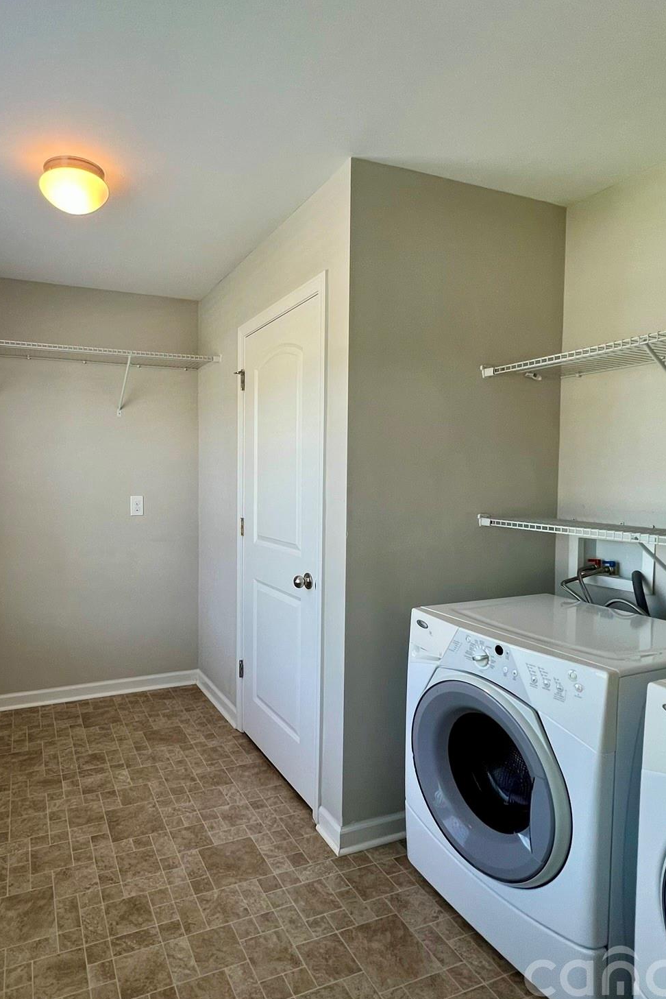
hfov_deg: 63.3
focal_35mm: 19
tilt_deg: -4.2
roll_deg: +0.2
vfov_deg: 86.9
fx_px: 527
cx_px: 235
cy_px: 503
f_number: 1.8
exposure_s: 1/120
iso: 80
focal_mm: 1.57
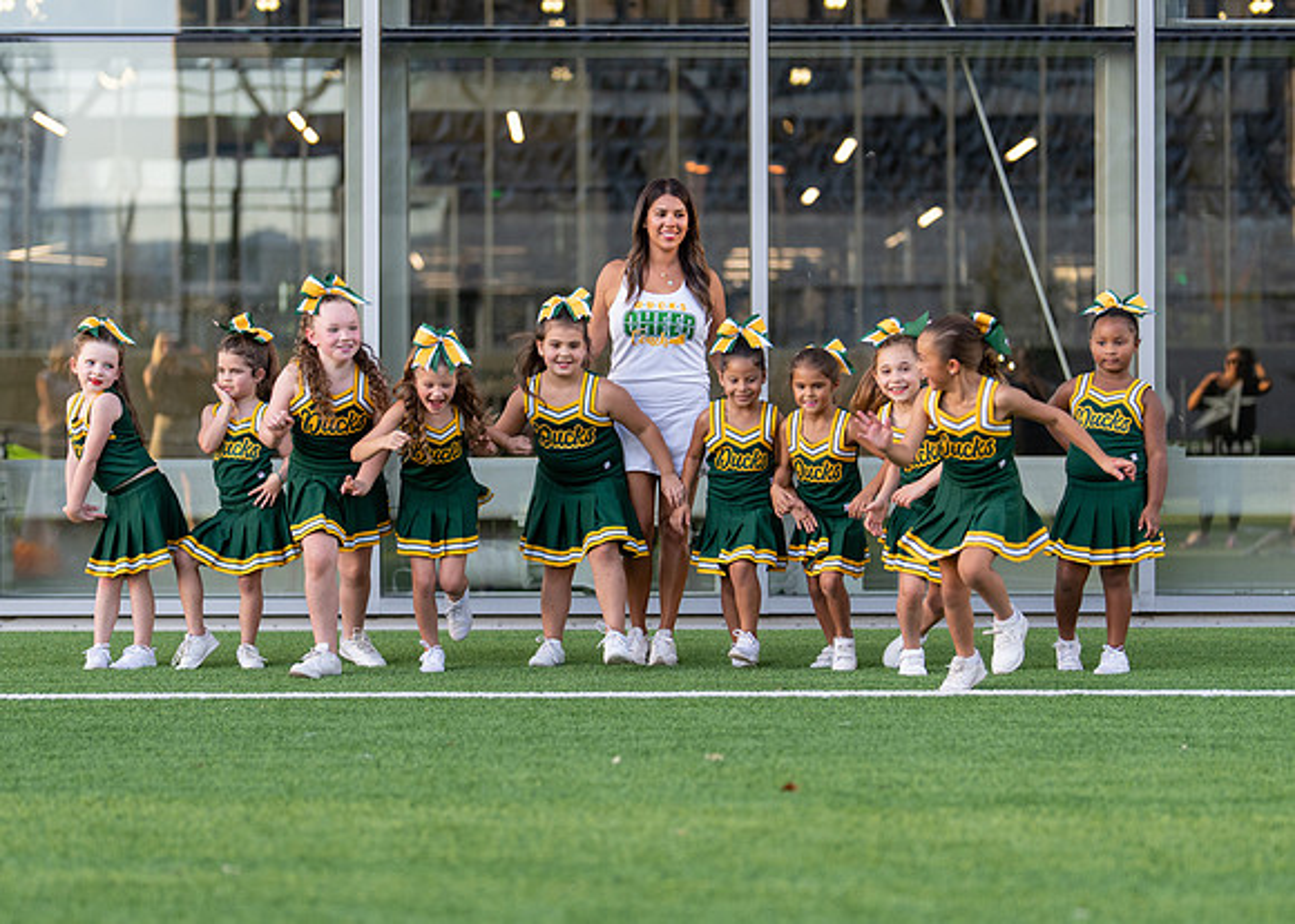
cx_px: 603
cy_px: 490
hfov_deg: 25.1
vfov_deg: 18.0
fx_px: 2913
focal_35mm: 79
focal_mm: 50
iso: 320
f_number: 1.2
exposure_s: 1/1250
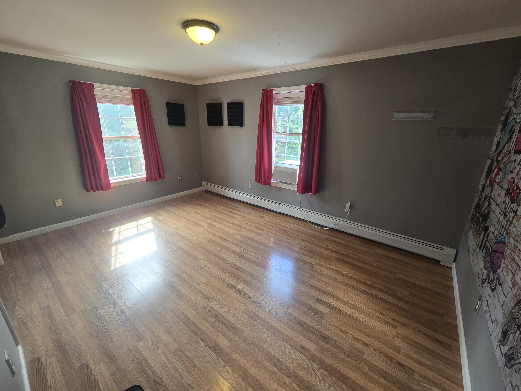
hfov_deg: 106.2
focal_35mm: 13
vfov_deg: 89.9
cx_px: 260
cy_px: 196
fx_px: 196
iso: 100
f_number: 2.2
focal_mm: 2.2
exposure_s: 1/60
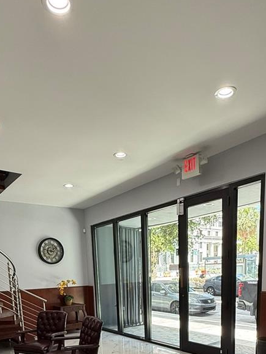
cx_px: 133
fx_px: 297
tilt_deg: -9.4
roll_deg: +2.1
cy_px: 321
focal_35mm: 29
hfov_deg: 48.2
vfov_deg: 53.6
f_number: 2.2
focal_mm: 2.22
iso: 100
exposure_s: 1/120
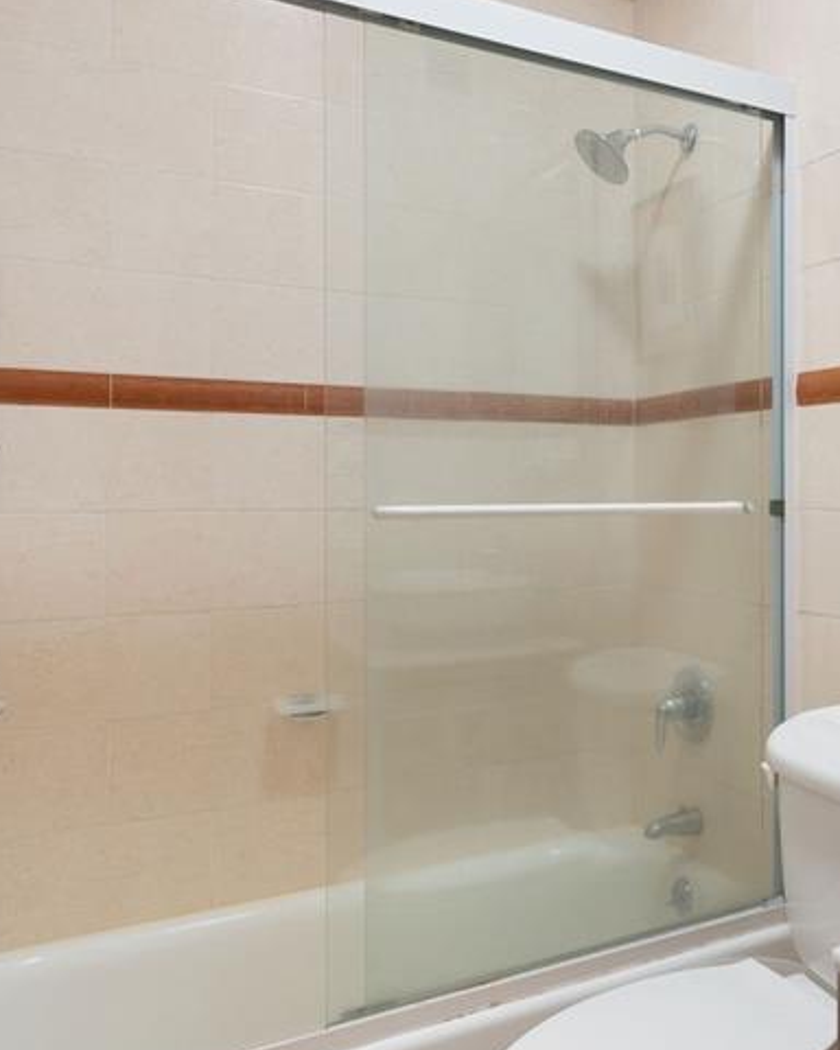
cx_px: 840
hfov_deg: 40.2
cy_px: 490
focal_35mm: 32
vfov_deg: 55.6
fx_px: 994
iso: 400
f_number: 9
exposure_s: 1/2.5
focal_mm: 16
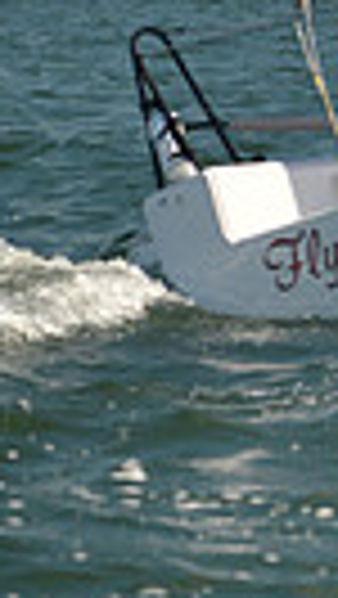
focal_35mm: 320
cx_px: 1289
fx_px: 5089
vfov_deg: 6.7
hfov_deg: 3.6
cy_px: -83
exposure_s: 1/1250
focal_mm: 70
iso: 280
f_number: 4.5
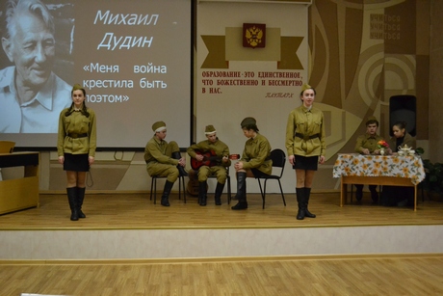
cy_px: 148
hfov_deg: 53.1
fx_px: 443
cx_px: 222
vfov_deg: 36.9
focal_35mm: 36
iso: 3200
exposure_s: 1/100
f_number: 4
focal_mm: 24
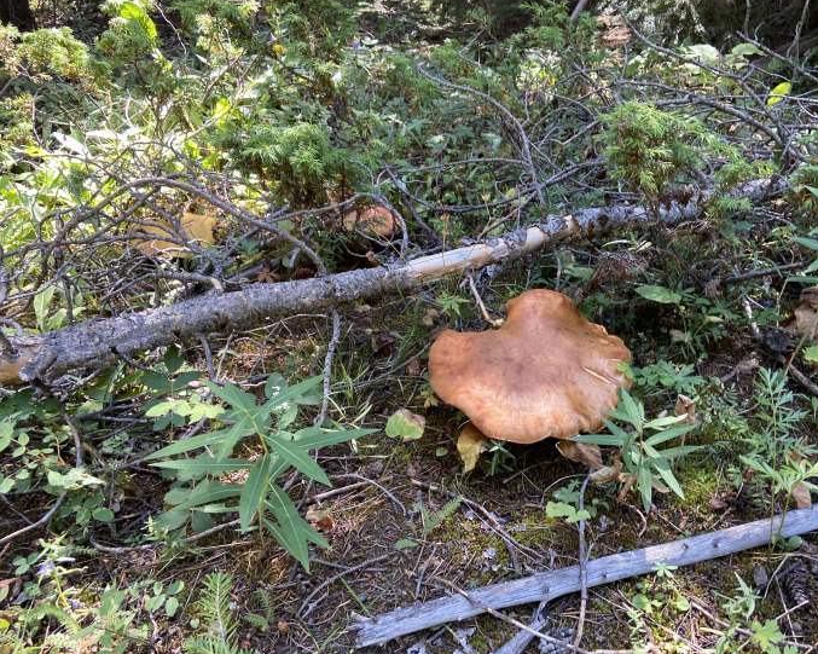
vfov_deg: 48.4
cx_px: 482
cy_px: 352
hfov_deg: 58.4
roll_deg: -4.7
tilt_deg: -34.2
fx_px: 726
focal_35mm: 30
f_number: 1.8
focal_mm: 4.25
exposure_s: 1/121
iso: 100
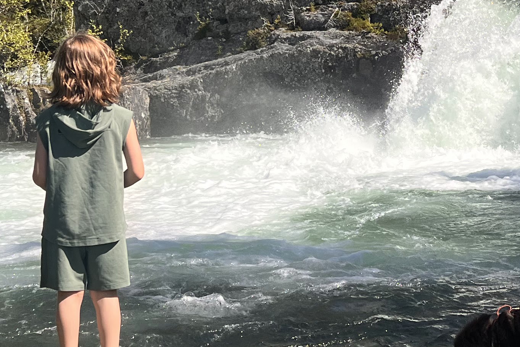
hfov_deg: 25.1
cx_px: 372
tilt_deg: +0.2
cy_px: 95
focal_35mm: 80
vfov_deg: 17.0
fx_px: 1156
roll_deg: +2.5
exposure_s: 1/3077
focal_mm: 5.7
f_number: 1.5
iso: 50
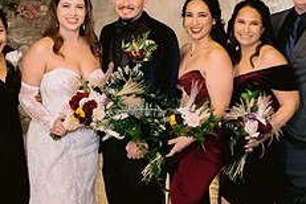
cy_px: 103
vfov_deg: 15.5
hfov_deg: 23.0
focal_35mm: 88
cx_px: 106
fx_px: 748
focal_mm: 35
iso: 3200
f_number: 3.5
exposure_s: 1/80
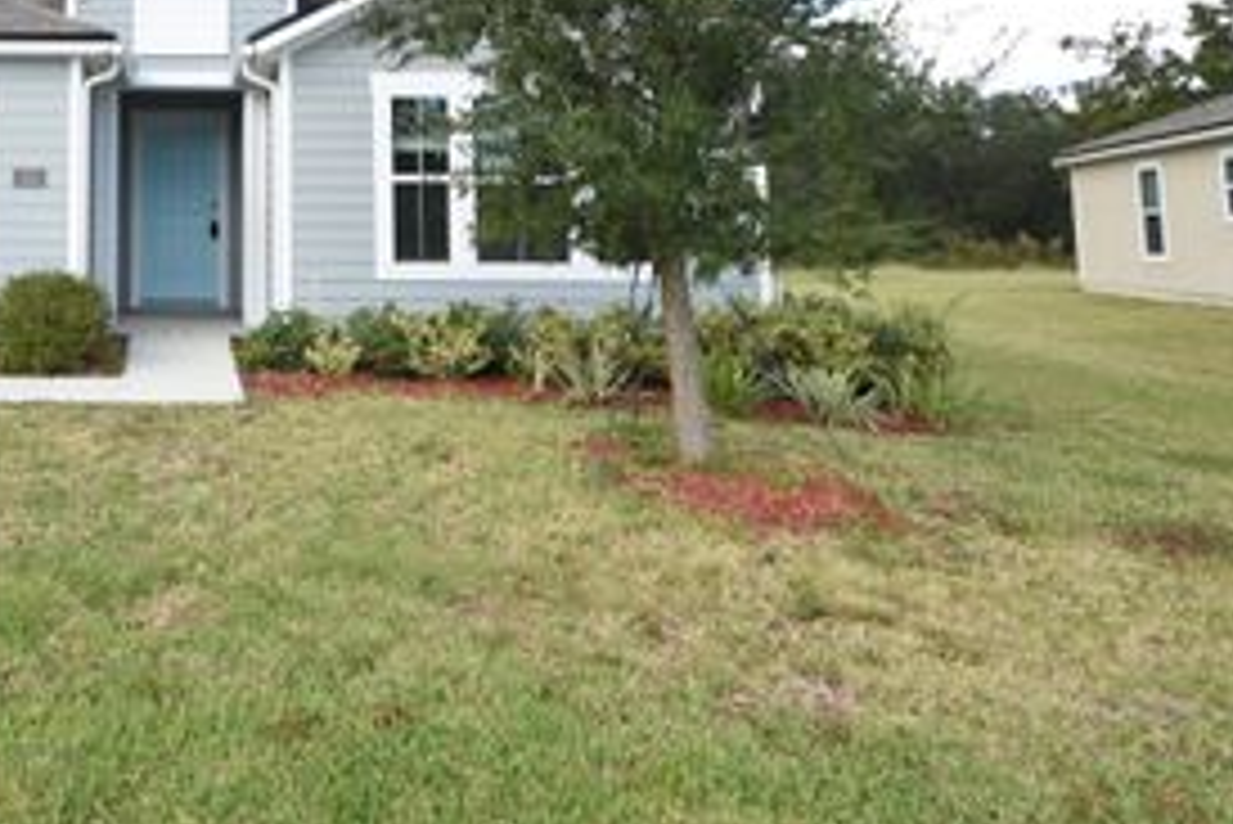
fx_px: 1078
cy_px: 142
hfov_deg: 52.6
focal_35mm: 31
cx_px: 130
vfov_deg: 39.8
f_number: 6.3
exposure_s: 1/160
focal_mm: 11.5
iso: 100
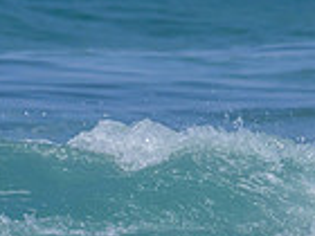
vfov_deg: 0.6
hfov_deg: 0.8
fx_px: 22977
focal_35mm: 2525
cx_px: -32
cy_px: 290
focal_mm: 470
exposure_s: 1/2000
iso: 640
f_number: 11
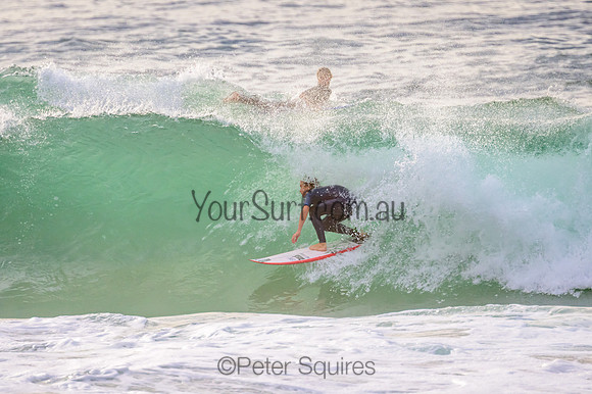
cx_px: 296
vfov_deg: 2.3
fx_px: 9861
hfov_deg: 3.4
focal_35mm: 600
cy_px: 197
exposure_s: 1/2500
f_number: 5.6
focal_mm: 400
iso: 560
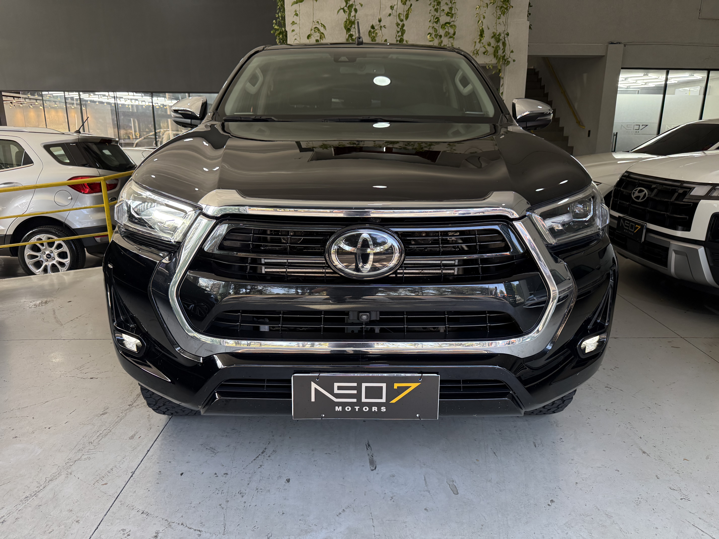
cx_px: 360
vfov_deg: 56.8
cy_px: 270
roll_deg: -0.5
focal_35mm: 24
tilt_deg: -14.5
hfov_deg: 71.6
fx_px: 498
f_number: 1.78
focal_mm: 6.76
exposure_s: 1/228
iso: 200
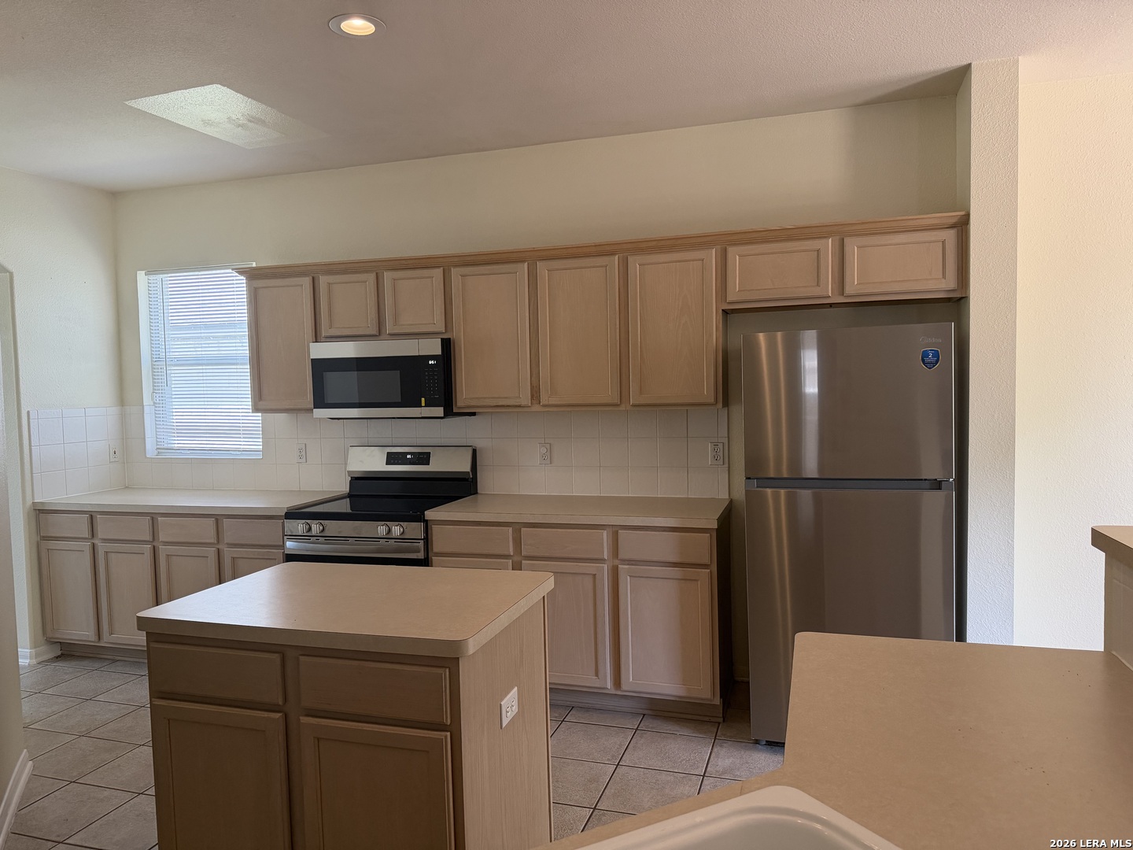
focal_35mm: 24
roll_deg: +1.6
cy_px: 425
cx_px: 566
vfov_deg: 56.8
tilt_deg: -3.9
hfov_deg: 71.6
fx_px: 786
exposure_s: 1/120
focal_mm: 6.76
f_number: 1.78
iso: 320
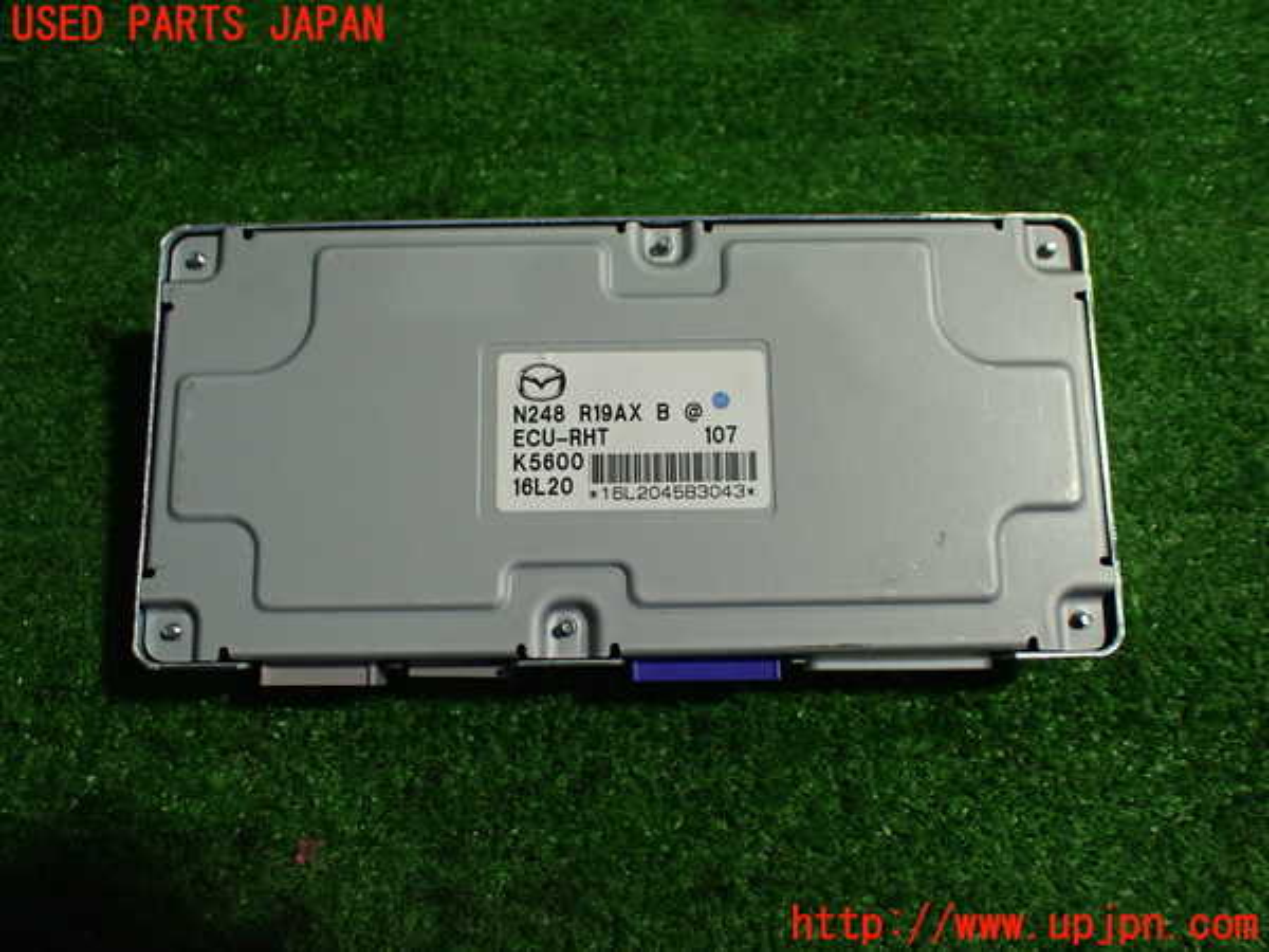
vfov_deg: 46.8
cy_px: 476
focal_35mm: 30
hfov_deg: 60.0
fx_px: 1100
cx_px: 634
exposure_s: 1/125
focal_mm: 5.4
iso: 320
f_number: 2.3
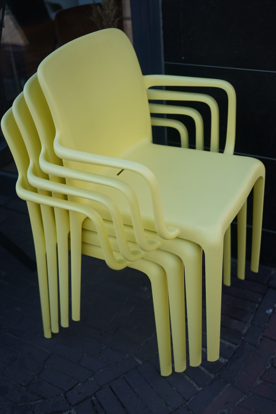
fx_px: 459
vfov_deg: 48.4
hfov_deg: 33.5
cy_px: 207
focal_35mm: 40
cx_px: 138
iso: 100
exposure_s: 1/500
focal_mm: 40
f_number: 2.5
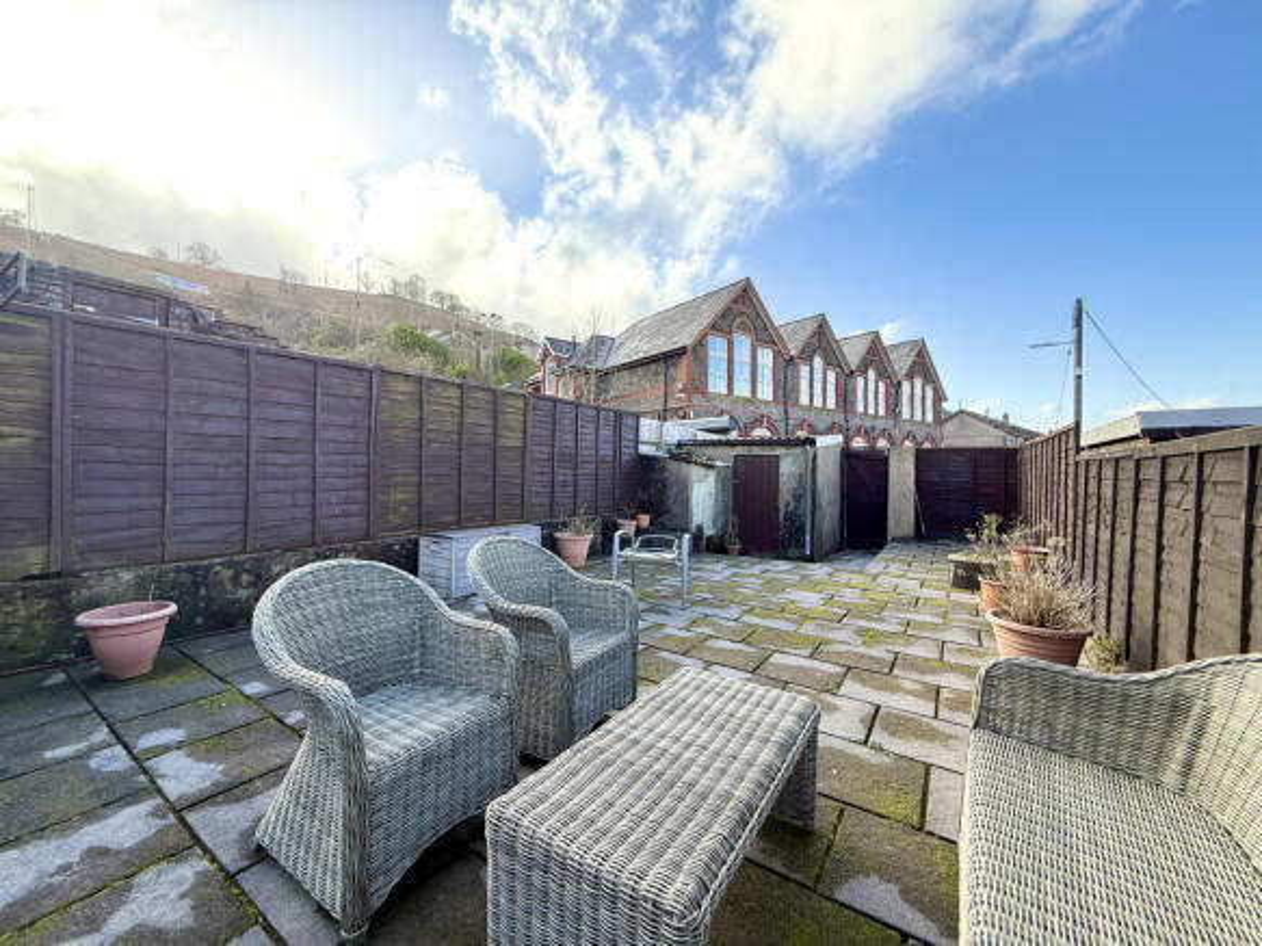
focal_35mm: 14
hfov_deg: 102.1
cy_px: 473
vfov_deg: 85.7
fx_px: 510
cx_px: 631
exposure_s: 1/353
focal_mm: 2.22
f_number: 2.2
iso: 64
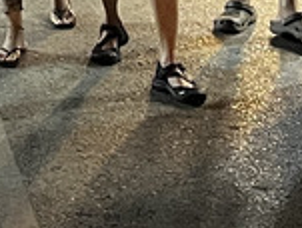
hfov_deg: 9.2
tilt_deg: +3.4
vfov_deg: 6.4
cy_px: -534
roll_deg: +1.7
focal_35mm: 206
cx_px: -204
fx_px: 1801
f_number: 1.5
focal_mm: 5.7
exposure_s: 1/50
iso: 250
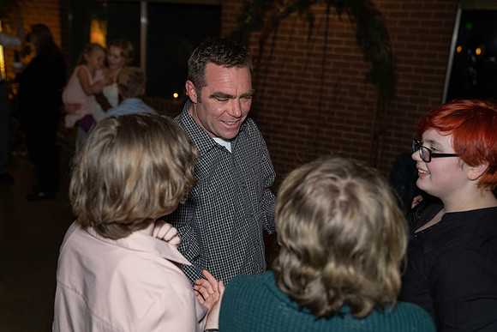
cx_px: 248
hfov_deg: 51.9
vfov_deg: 36.0
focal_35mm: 37
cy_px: 166
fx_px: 511
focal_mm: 37
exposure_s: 1/125
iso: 2000
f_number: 2.8
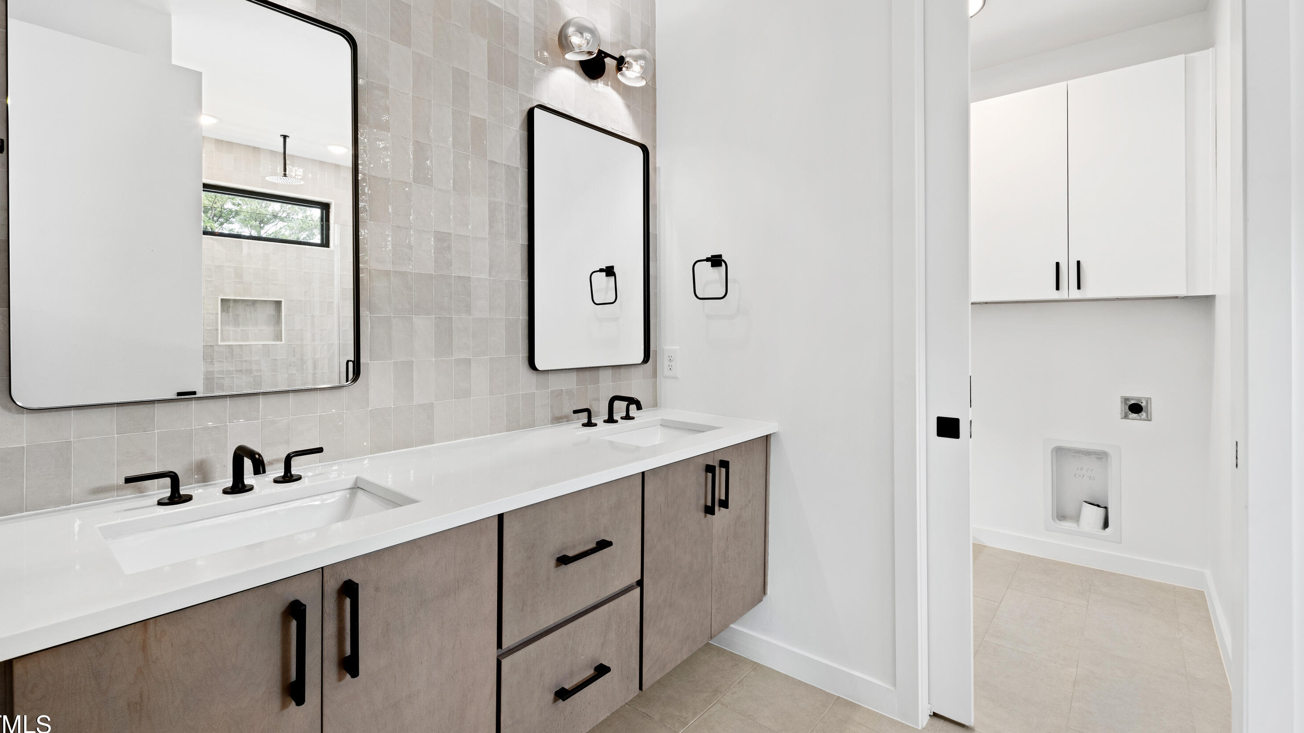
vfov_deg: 66.9
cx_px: 648
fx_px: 553
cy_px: 323
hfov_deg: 99.4
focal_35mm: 16
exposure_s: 1/2.5
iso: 100
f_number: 8
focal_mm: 10
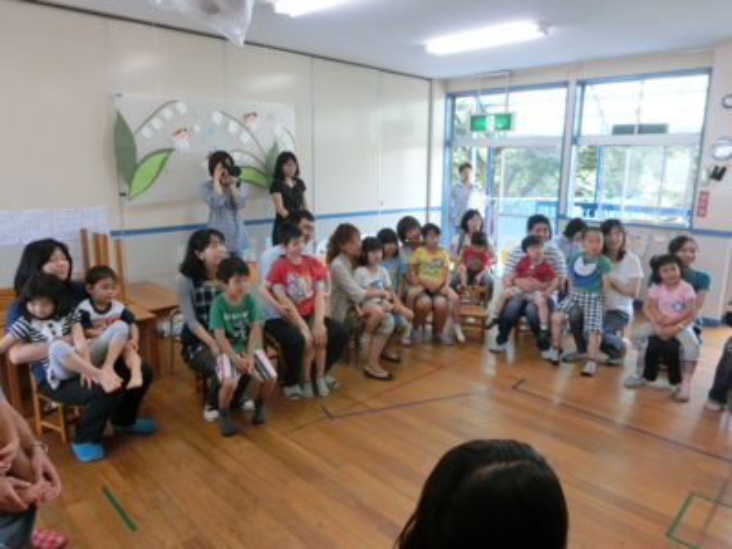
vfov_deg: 56.8
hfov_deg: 71.6
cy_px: 274
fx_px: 508
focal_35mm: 24
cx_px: 366
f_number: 3
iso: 250
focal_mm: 4.24
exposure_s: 1/125
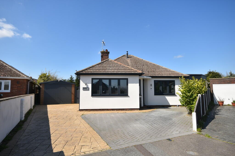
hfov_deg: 81.2
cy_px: 78
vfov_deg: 59.5
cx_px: 118
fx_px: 137
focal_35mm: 21
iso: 100
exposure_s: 1/200
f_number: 9
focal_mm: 14
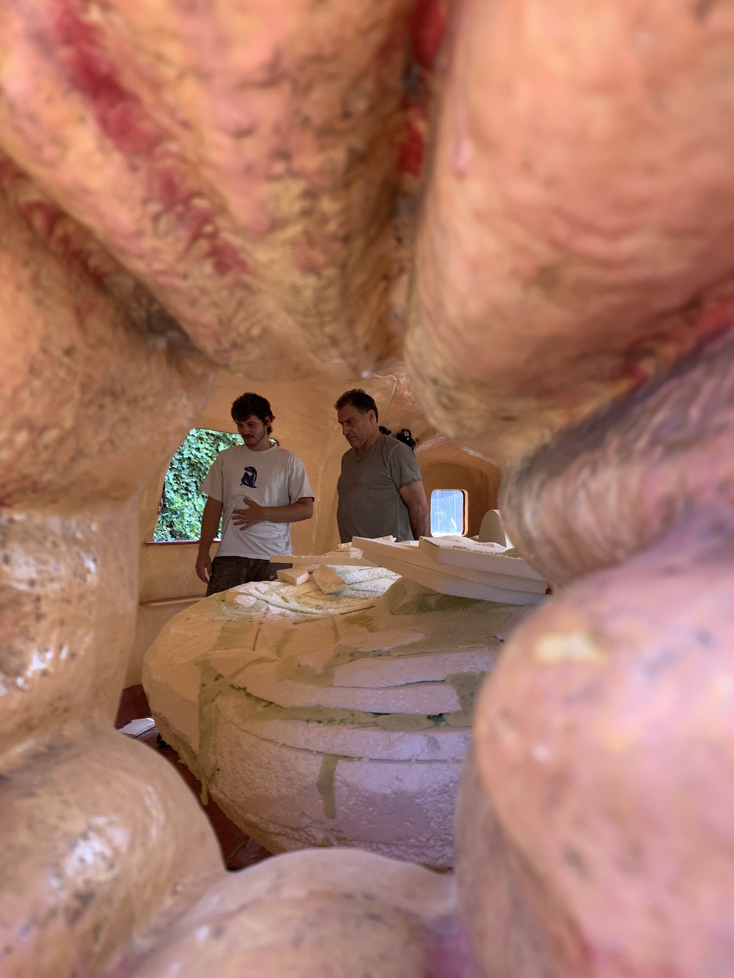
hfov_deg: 53.1
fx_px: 735
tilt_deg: +7.0
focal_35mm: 26
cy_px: 489
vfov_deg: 67.3
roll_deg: +2.9
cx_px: 367
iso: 64
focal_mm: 4.25
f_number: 1.8
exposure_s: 1/121
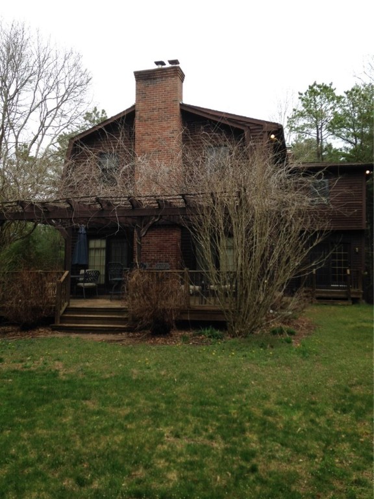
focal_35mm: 33
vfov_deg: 55.4
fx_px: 475
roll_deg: -1.0
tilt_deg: +2.9
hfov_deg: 42.9
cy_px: 250
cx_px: 187
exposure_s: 1/847
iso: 50
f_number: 2.4
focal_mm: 4.12
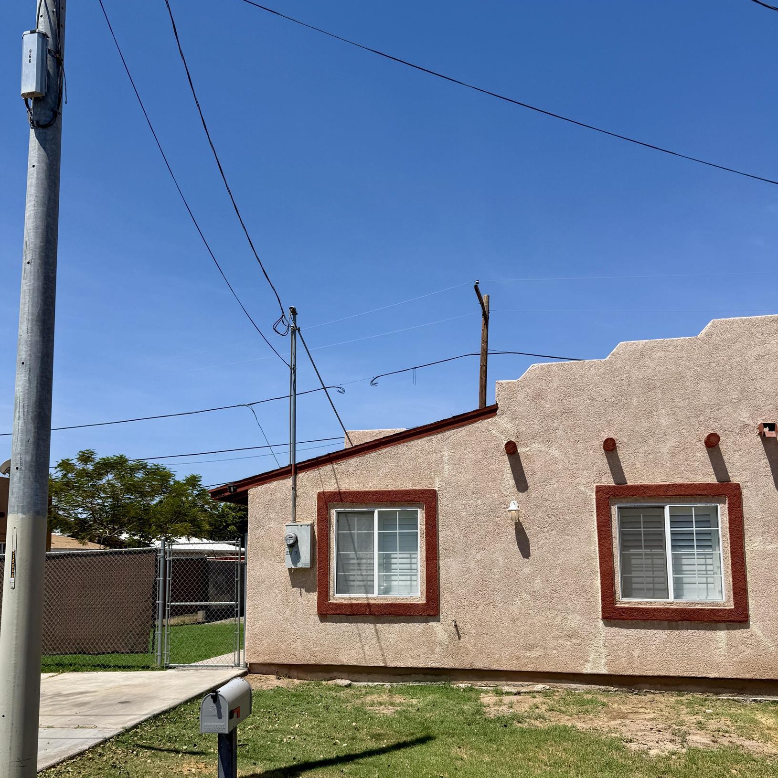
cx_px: 366
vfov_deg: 53.7
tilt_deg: +8.4
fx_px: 763
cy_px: 463
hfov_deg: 54.0
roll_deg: +0.0
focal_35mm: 30
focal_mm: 6.76
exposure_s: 1/7353
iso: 80
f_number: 1.78
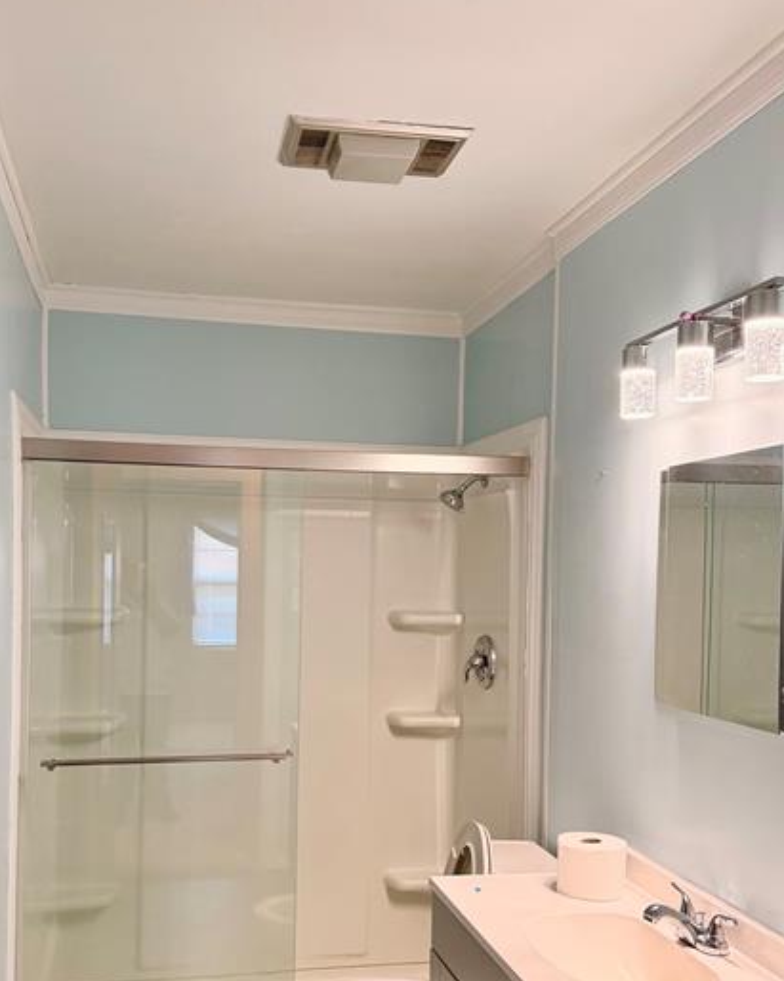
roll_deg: -1.2
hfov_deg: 42.2
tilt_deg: -1.3
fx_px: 1015
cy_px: 588
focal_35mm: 35
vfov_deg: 51.2
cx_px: 359
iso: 320
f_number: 1.78
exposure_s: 1/120
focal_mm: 6.76
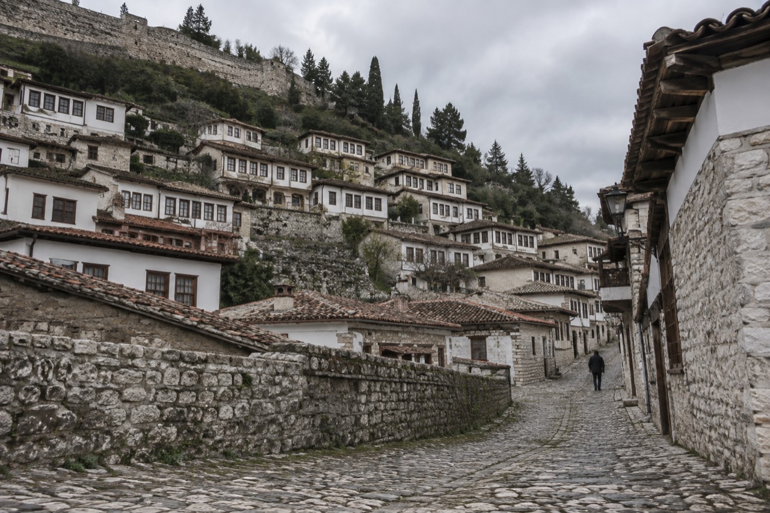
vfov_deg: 28.6
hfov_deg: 41.9
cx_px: 385
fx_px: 1005
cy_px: 256
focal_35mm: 47
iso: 500
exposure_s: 1/1600
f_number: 4.5
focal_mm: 47
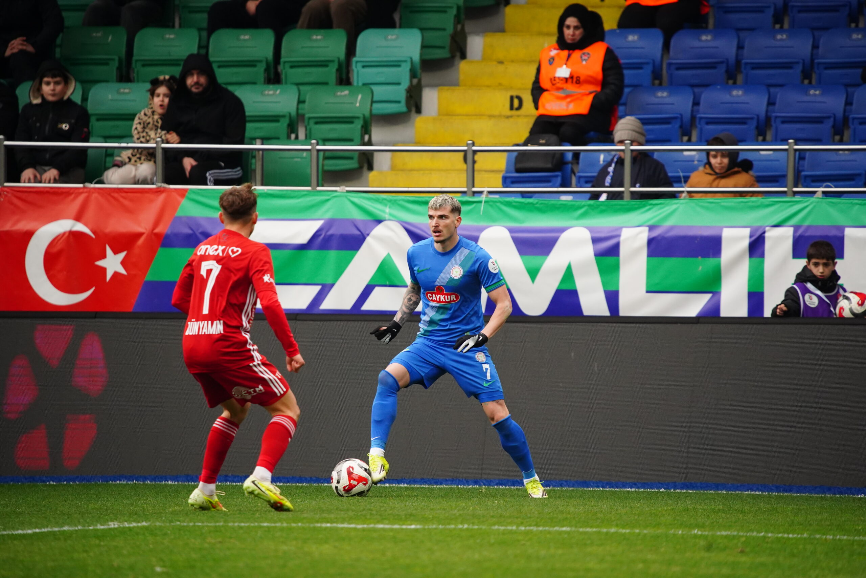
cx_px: 433
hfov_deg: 4.0
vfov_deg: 2.7
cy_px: 289
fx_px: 12461
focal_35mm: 518
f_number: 6.3
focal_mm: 518
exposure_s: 1/2000
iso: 4000
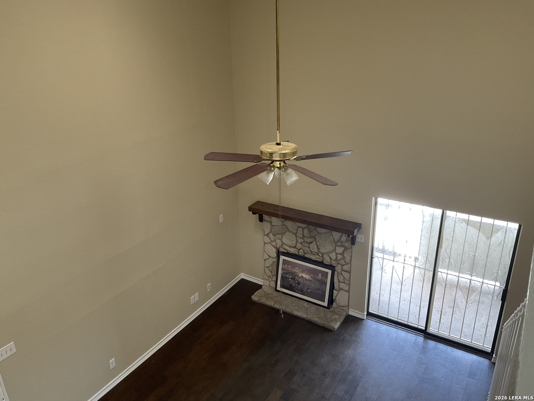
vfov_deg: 48.2
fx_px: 447
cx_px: 267
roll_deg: +1.3
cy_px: 200
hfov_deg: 61.7
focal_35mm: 29
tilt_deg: -22.3
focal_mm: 3
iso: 125
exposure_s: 1/60
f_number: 1.8
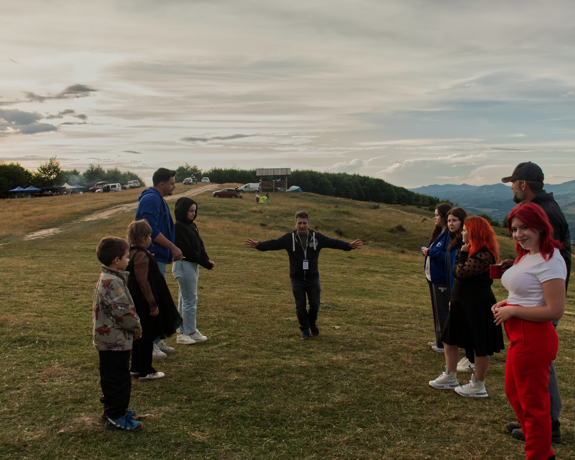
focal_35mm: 34
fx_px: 579
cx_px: 308
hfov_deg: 52.8
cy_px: 231
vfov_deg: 43.4
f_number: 3.5
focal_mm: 20
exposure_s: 1/160
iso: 100
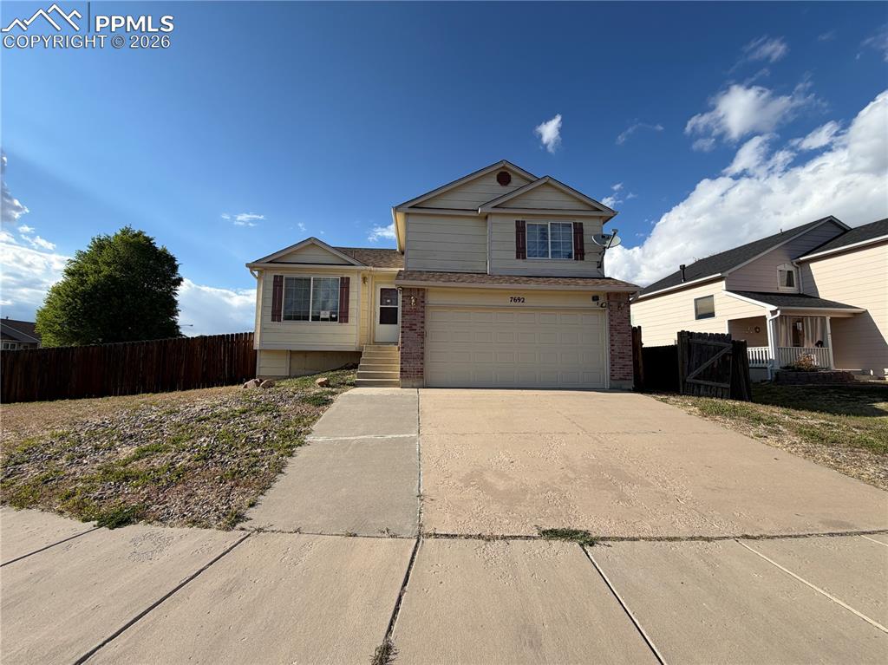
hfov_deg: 102.1
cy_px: 332
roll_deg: -0.1
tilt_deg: +4.2
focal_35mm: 14
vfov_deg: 85.6
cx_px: 444
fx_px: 359
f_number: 2.2
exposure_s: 1/901
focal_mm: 2.22
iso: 20
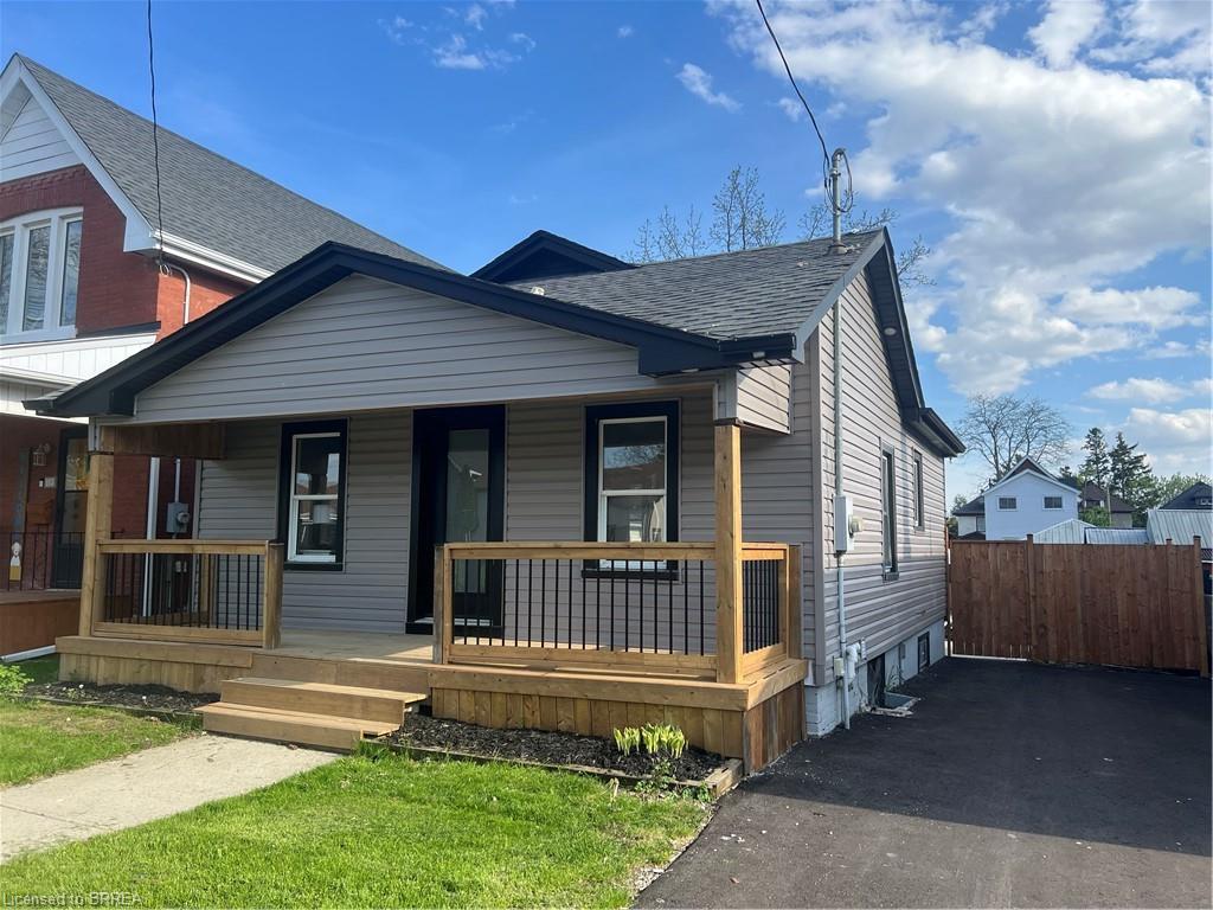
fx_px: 911
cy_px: 455
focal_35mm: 26
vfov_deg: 53.1
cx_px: 606
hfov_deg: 67.3
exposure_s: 1/2123
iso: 50
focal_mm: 5.7
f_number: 1.5
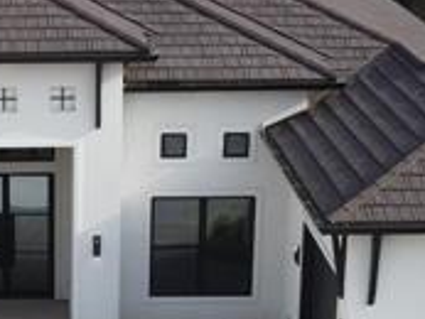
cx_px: -37
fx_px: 1745
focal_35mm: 142
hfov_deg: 13.6
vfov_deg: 9.9
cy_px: 574
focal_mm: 4.5
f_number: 2.8
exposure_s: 1/400
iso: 100
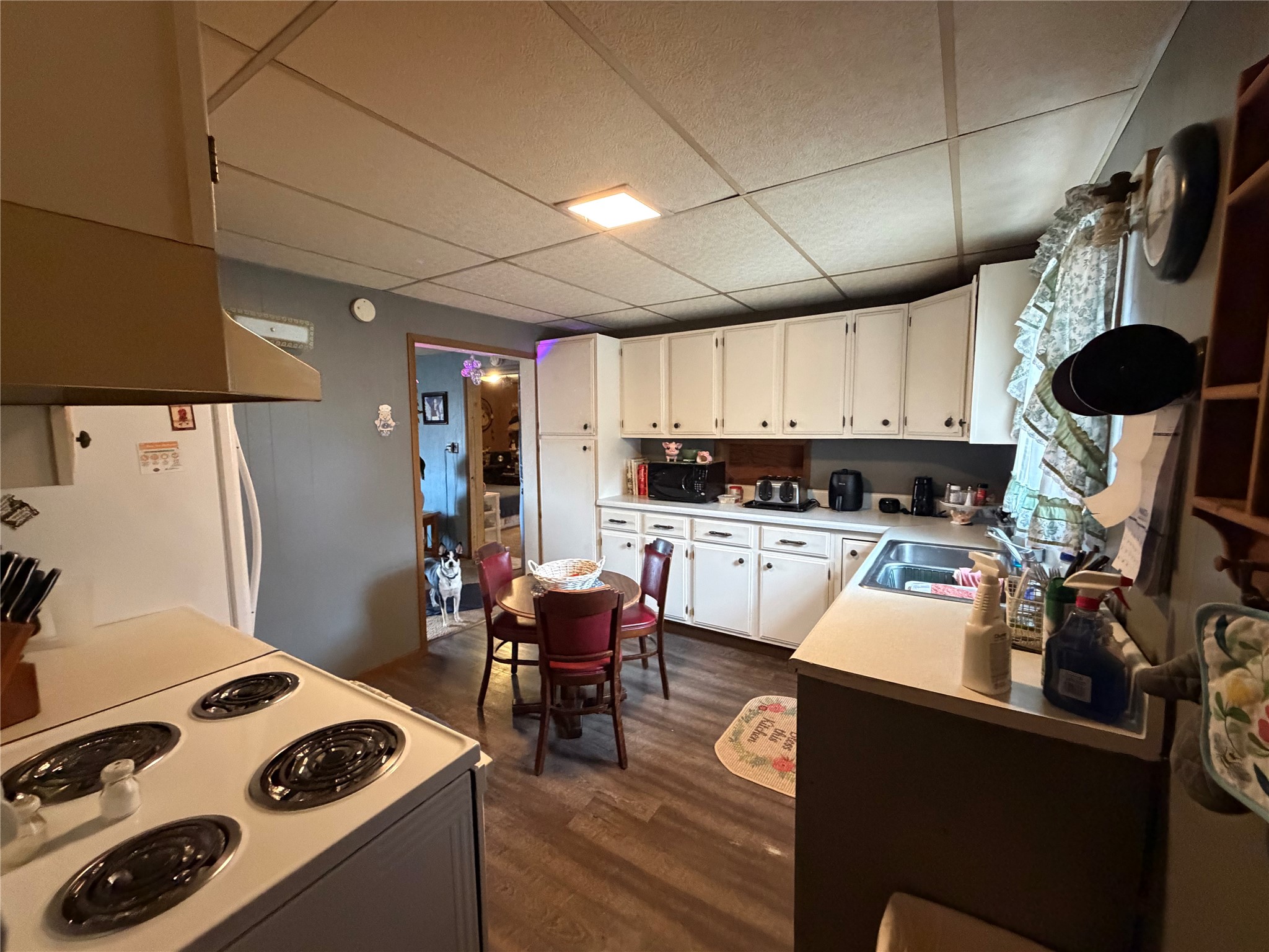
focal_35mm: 14
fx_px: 513
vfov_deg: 85.7
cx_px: 634
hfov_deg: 102.1
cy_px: 476
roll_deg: +1.2
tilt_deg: -5.5
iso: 800
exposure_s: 1/60
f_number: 2.2
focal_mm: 2.22
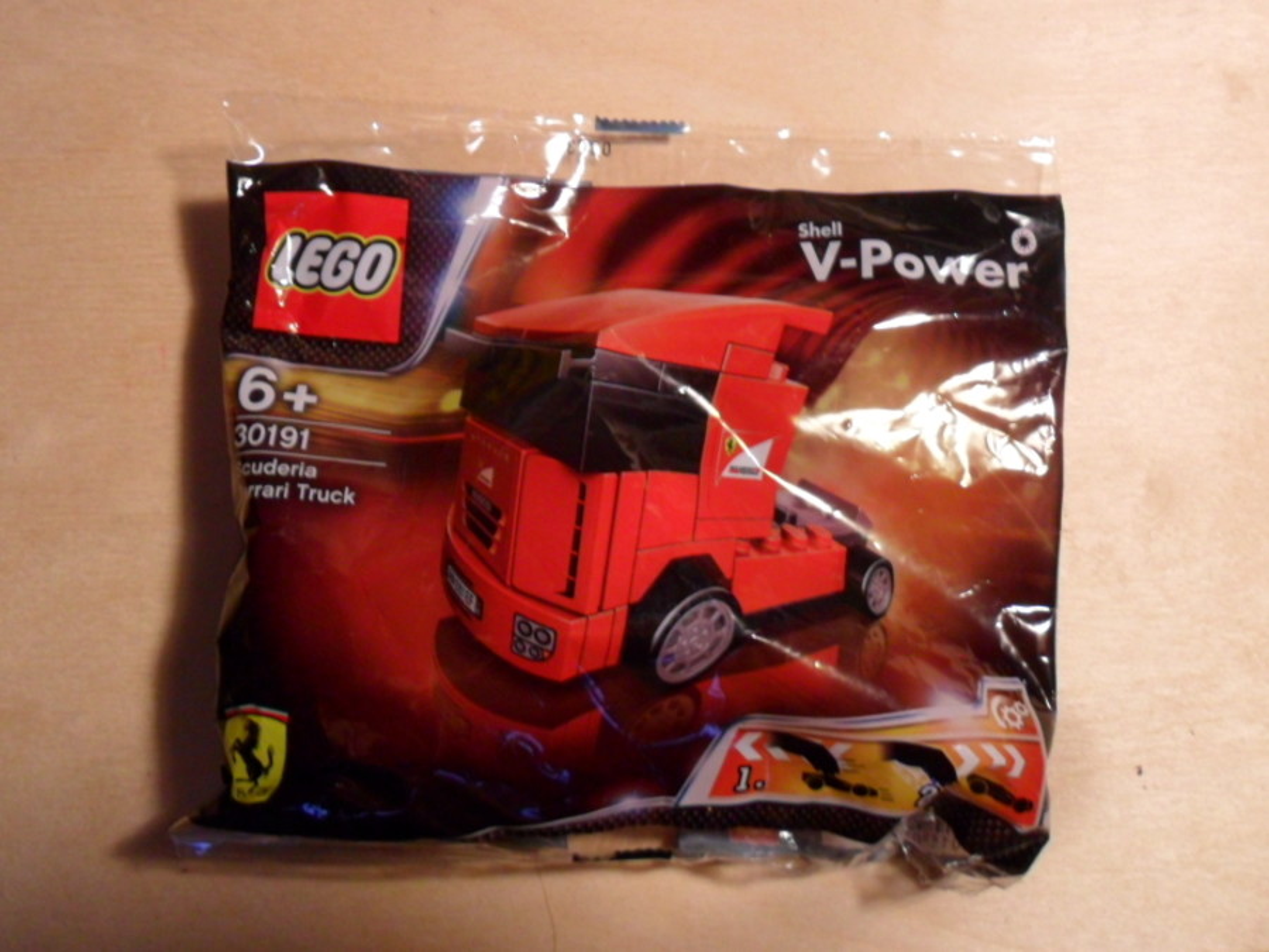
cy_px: 476
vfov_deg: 51.4
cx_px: 634
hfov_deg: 65.3
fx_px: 990
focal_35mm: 27
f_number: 3.5
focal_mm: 4.9
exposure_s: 1/10
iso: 200
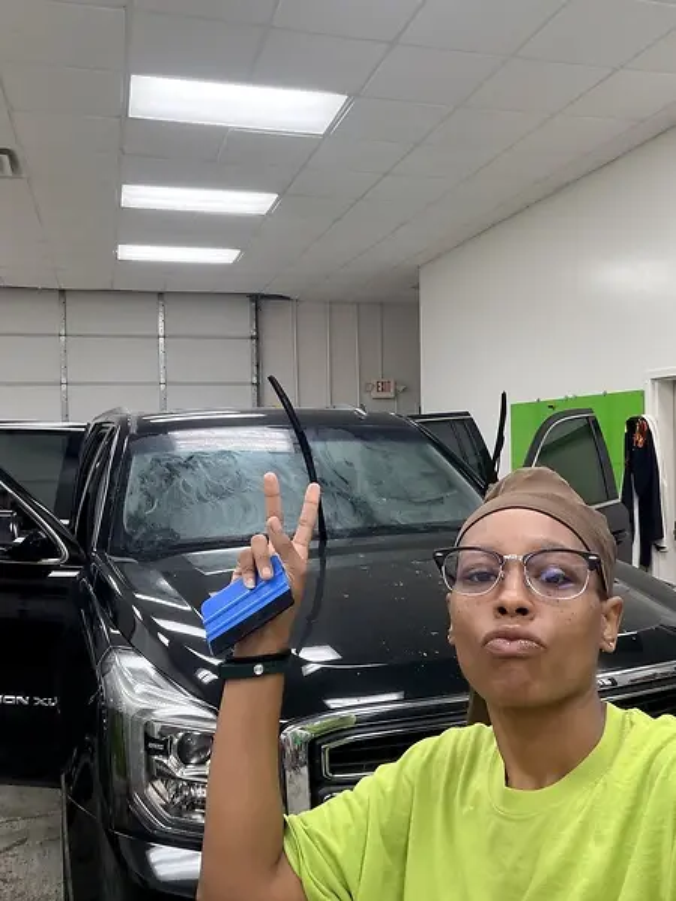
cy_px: 450
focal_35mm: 30
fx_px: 781
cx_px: 338
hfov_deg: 46.8
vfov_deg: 60.0
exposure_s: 1/60
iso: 125
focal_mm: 2.71
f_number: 1.9
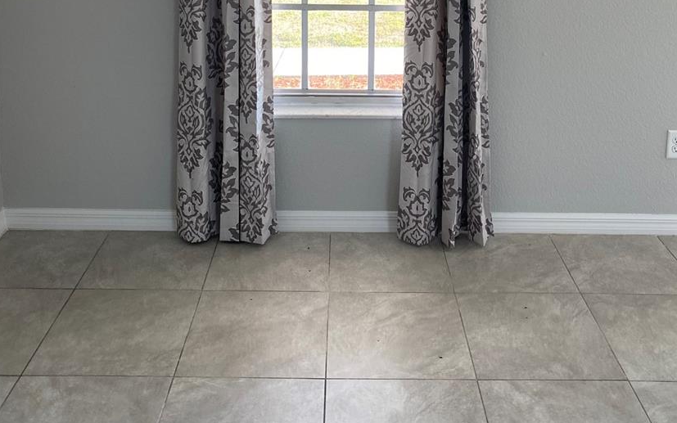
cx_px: 359
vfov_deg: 29.4
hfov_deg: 49.2
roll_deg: -1.1
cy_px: -24
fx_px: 738
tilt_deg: -8.4
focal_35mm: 40
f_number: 1.8
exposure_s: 1/121
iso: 64
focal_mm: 4.25
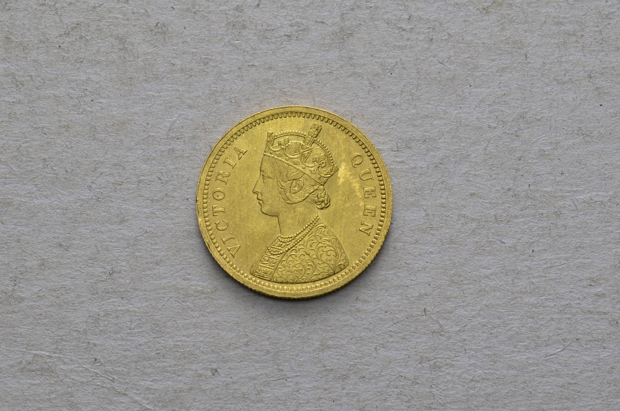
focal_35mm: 82
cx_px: 310
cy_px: 206
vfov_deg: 16.5
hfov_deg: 24.7
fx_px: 1418
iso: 400
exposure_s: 1/250
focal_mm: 55
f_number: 14
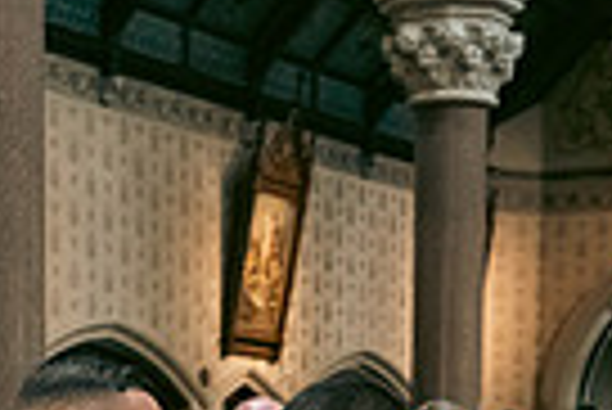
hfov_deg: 17.8
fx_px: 1957
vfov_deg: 11.2
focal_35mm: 115
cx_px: 256
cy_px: 728
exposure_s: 1/160
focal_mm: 27
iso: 1600
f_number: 3.5
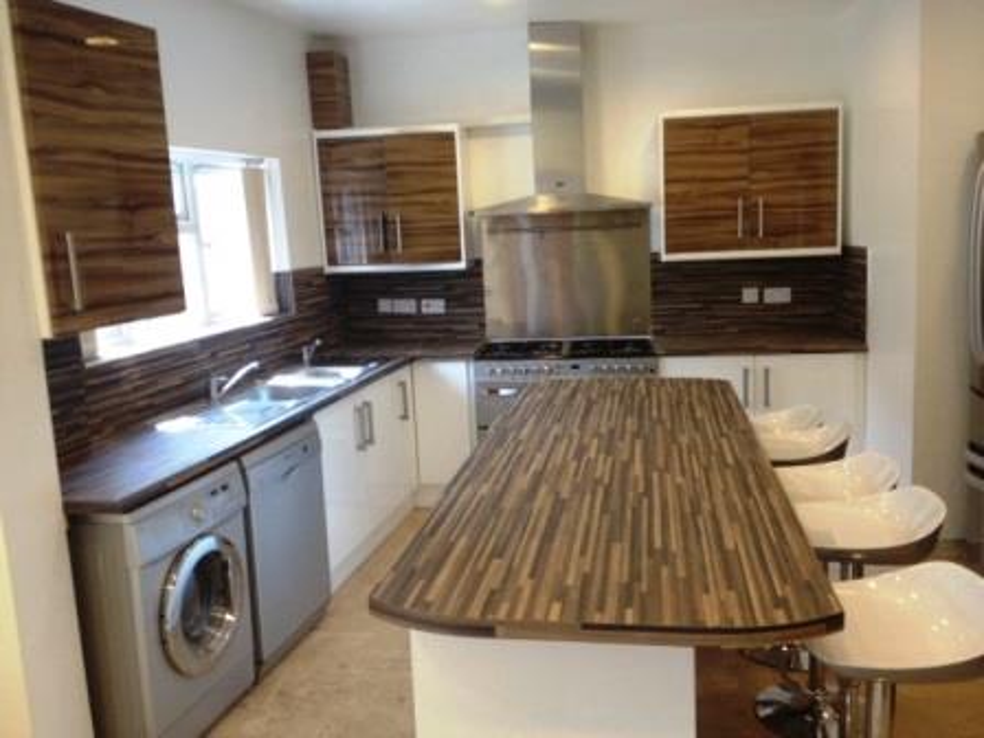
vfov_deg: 40.7
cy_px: 369
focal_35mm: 35
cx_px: 492
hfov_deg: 52.6
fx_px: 995
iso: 100
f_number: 2.4
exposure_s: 1/120
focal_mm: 4.28
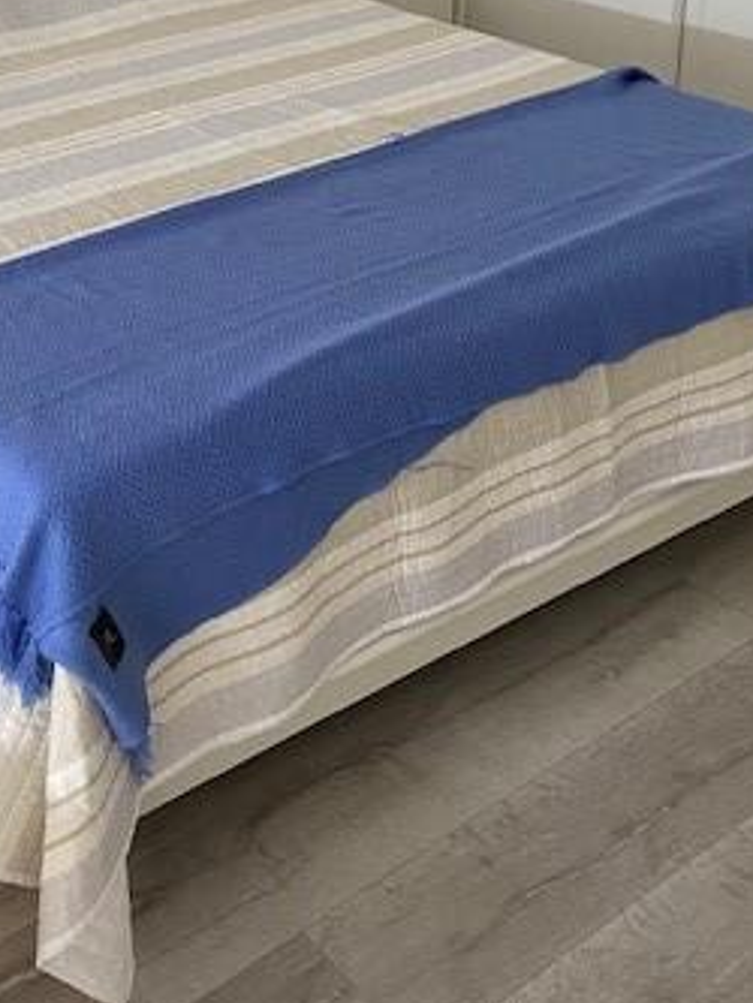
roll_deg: +3.6
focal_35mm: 50
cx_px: 214
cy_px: 253
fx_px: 1449
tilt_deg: -23.3
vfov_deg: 37.3
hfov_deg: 28.8
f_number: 1.8
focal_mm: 4.25
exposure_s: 1/60
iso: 250
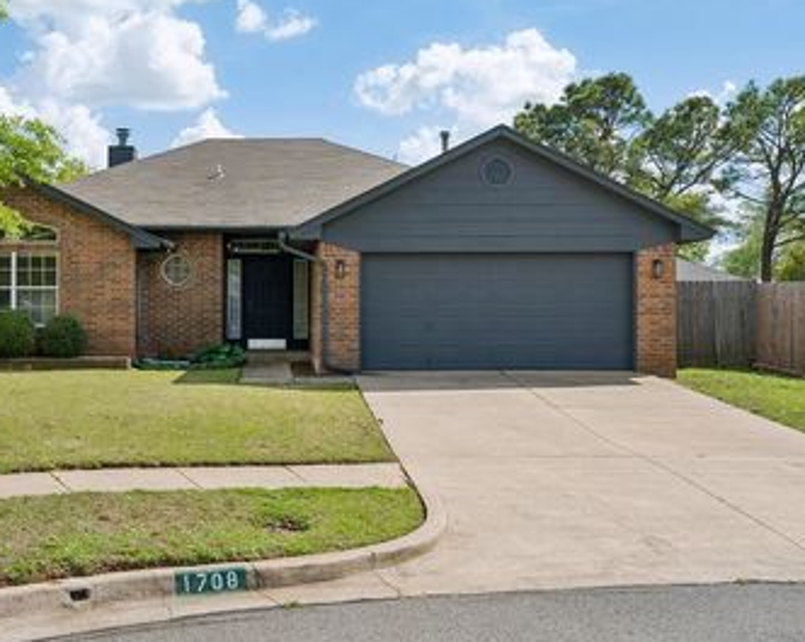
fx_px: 976
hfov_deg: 44.2
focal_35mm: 41
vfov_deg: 36.4
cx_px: 269
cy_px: 316
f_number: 8
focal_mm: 29
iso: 200
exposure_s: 1/250
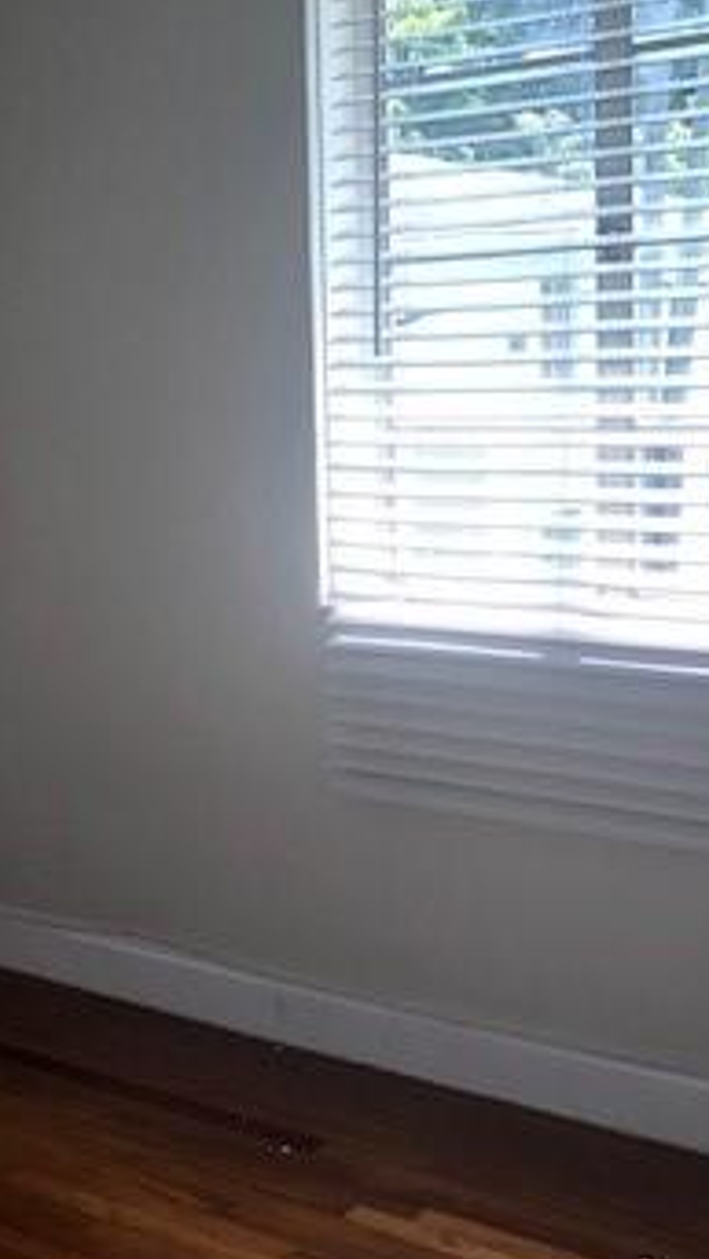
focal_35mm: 57
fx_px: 1905
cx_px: -125
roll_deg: +3.3
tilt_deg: -5.5
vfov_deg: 36.6
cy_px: 606
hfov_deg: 19.9
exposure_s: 1/120
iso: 50
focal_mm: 4
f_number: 1.8
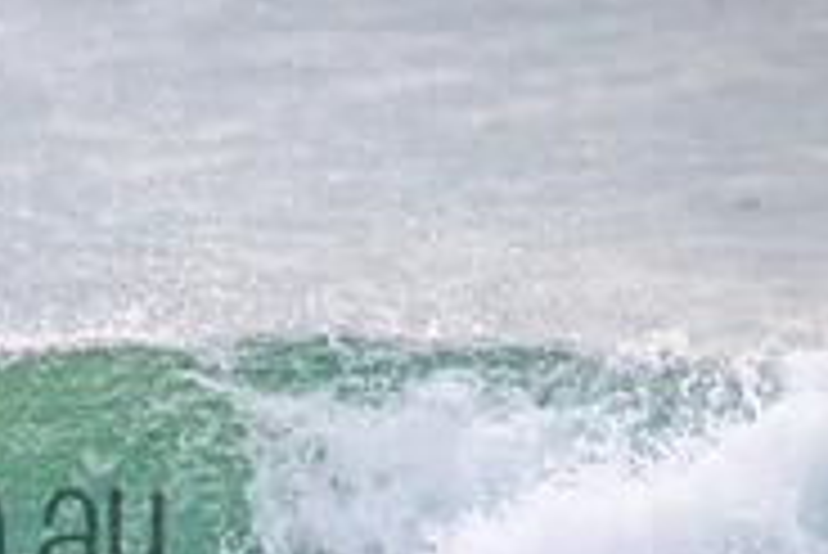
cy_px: 471
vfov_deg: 0.5
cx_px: -310
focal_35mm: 2517
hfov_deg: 0.8
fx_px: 57935
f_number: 11
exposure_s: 1/2000
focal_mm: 800
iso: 2200
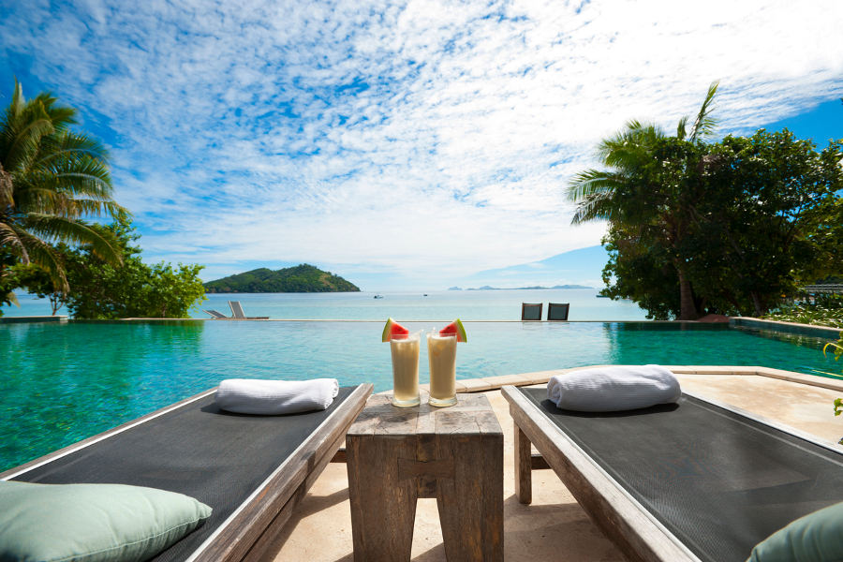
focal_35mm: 17
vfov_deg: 70.4
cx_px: 422
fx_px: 398
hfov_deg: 93.3
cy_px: 281
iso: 100
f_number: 8
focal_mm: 17
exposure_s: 1/400
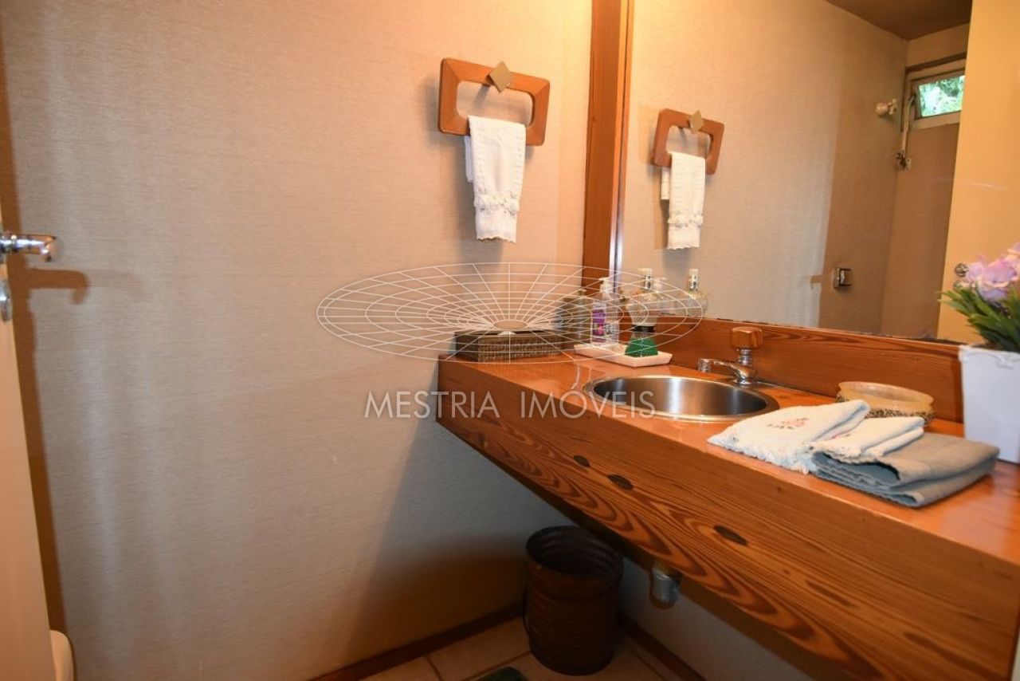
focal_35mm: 18
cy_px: 340
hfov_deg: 90.0
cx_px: 510
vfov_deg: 67.4
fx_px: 510
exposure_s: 1/60
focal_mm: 12
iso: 1100
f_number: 4
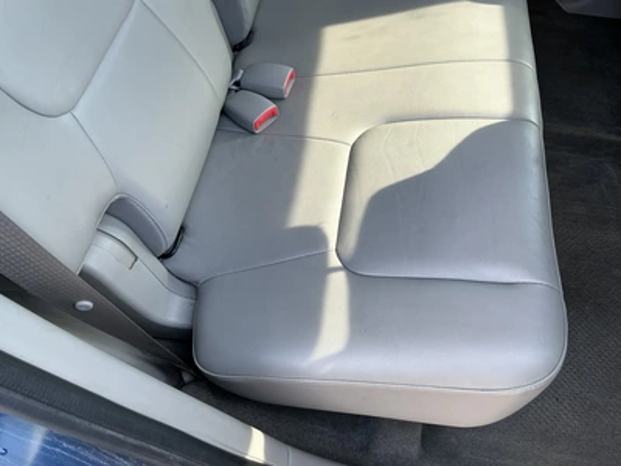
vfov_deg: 49.7
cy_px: 233
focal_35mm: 28
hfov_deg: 63.4
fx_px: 502
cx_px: 310
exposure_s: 1/122
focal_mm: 3
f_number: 1.8
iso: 40
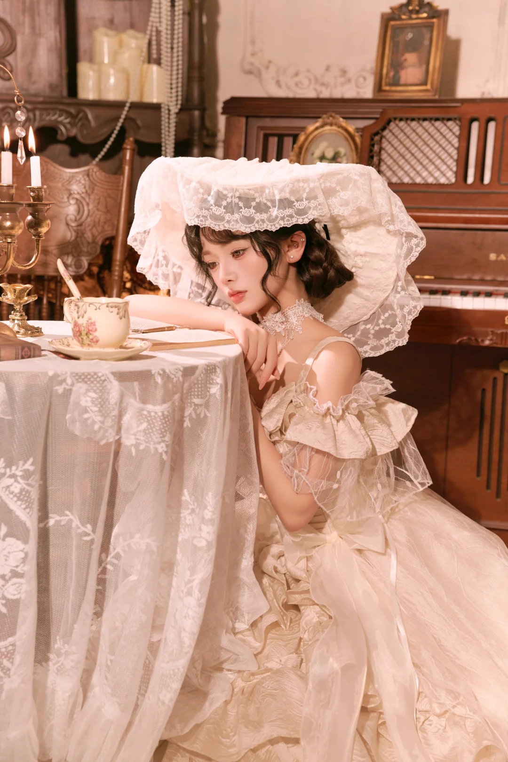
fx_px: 1213
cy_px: 381
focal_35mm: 57
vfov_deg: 34.9
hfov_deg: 23.7
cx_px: 254
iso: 400
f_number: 4.5
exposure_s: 1/160
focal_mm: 57.3
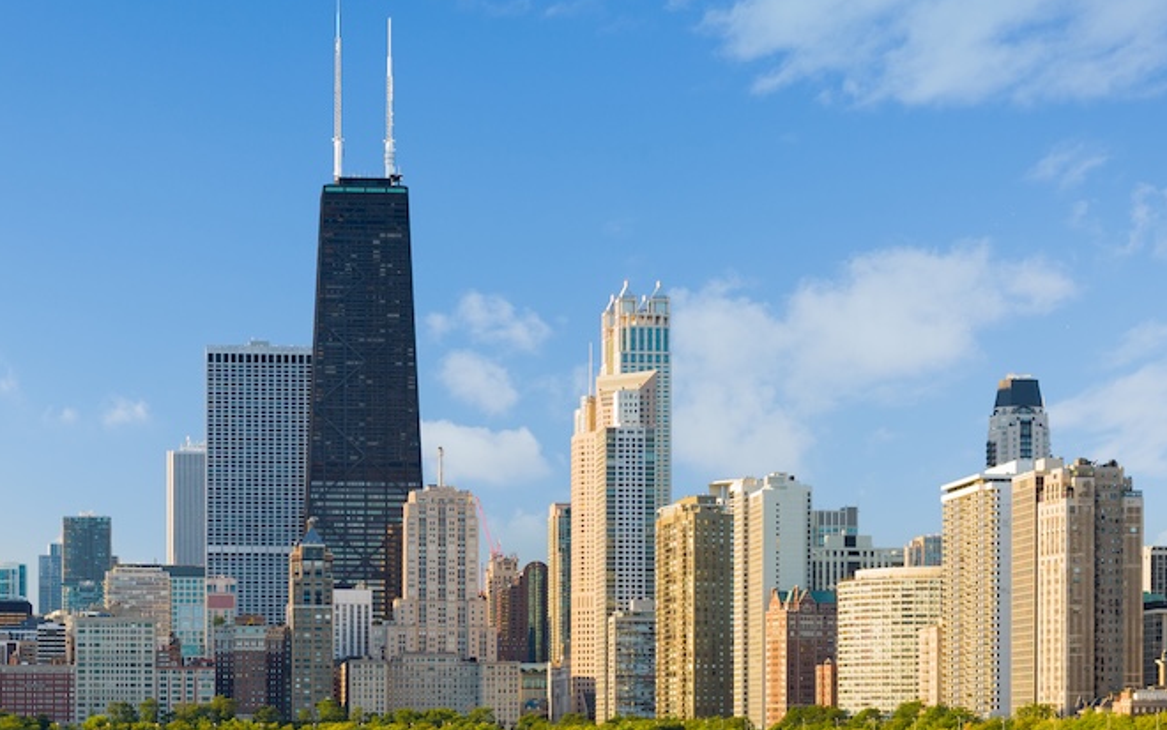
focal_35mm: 79
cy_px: 481
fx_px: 2513
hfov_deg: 26.0
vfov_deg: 16.5
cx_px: 394
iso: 100
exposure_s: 1/60
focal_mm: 50
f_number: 5.6
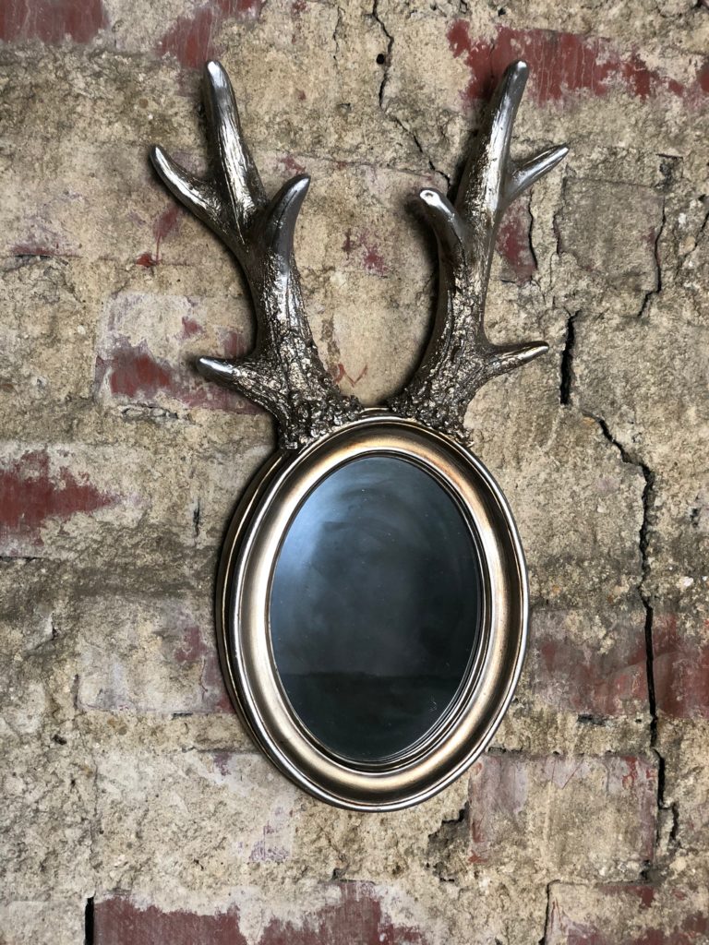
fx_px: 1420
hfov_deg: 28.0
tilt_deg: +0.6
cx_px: 354
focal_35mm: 52
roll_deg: -4.0
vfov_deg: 36.8
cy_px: 472
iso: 80
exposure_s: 1/33
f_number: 2.4
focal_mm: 6
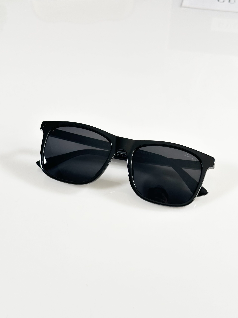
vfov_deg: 39.7
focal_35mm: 48
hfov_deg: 30.3
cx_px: 119
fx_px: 440
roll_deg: +1.0
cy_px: 159
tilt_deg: -44.0
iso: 80
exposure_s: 1/100
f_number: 1.78
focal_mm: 6.86
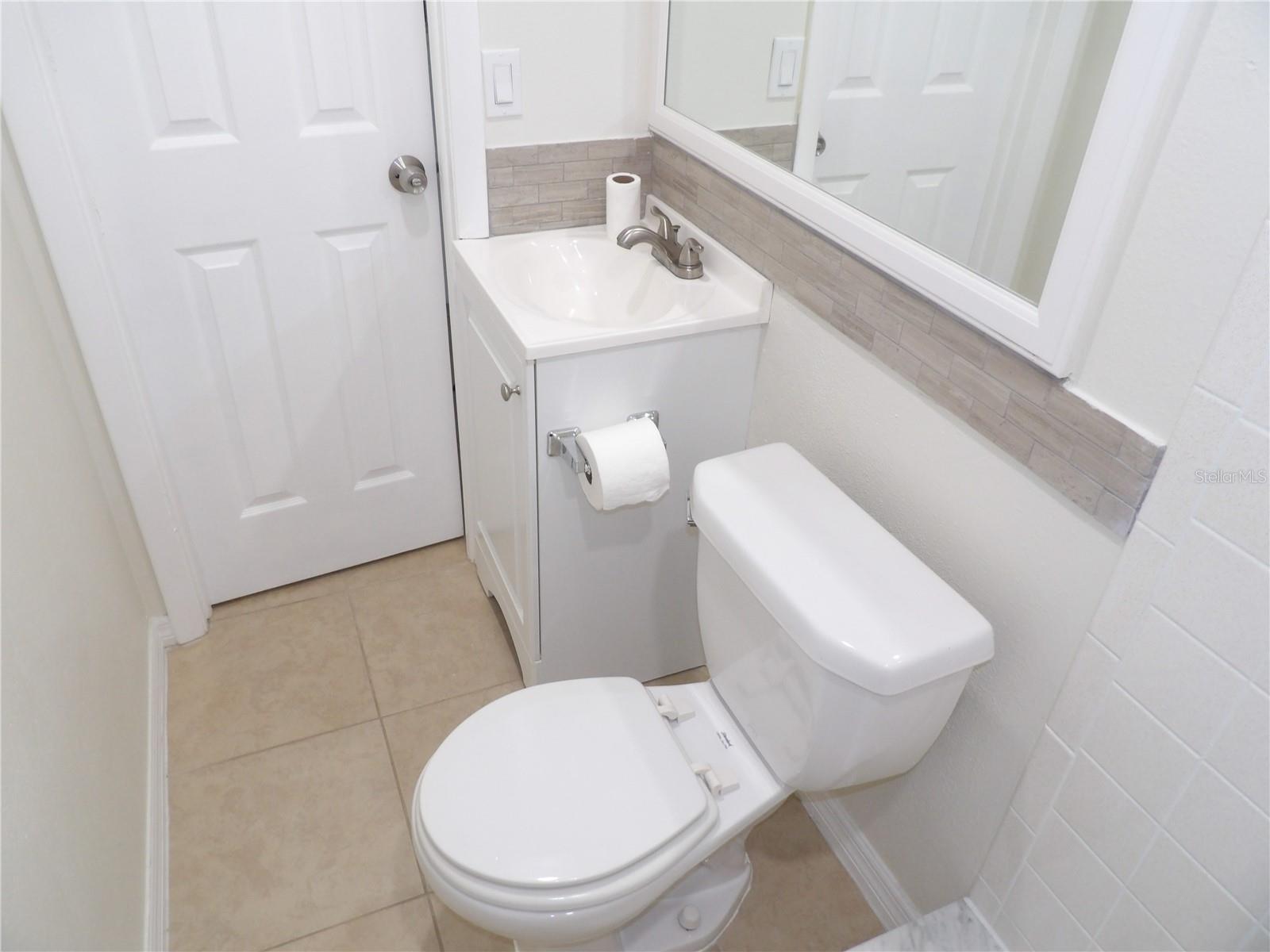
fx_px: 881
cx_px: 635
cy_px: 476
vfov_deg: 56.8
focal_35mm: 24
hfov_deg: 71.6
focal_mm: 4.3
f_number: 3.2
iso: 200
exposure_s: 1/33
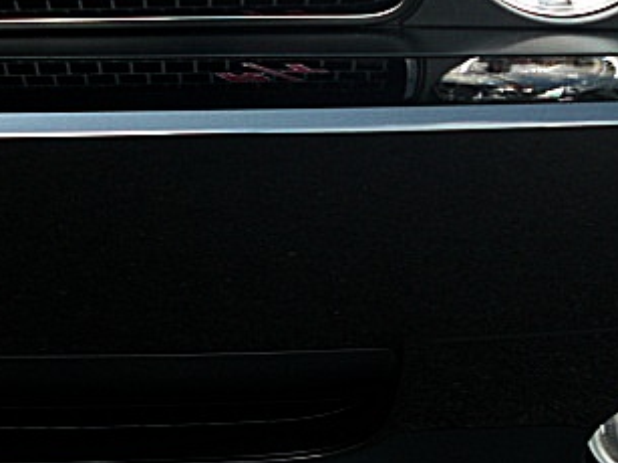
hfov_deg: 25.9
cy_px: 153
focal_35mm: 75
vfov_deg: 19.6
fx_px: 1338
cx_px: 372
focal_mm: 6.3
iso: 200
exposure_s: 1/100
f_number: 2.8
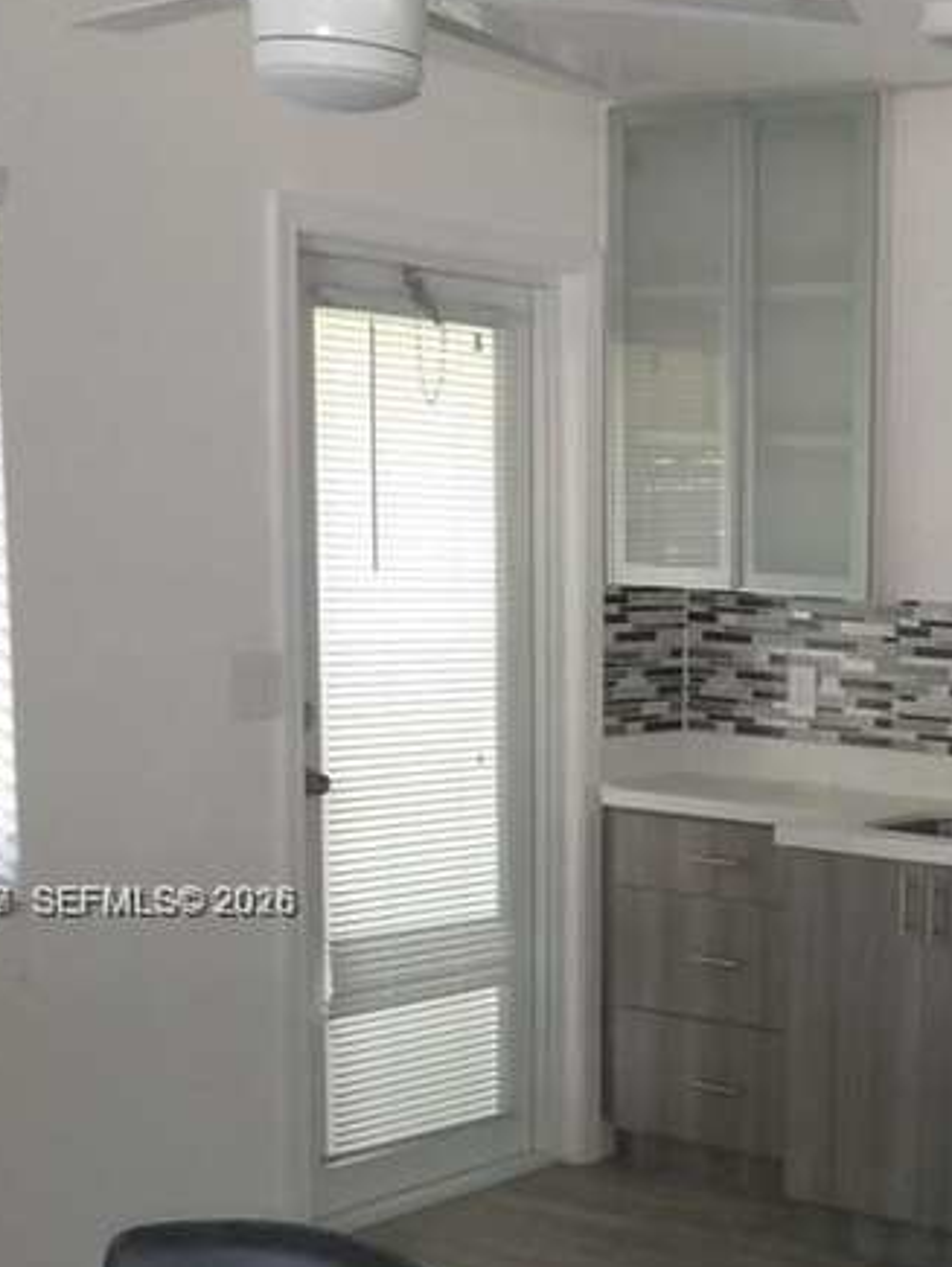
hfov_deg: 27.7
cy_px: 903
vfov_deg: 38.2
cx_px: 981
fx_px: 1794
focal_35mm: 49
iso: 451
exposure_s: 1/30
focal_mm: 3.46
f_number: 2.2
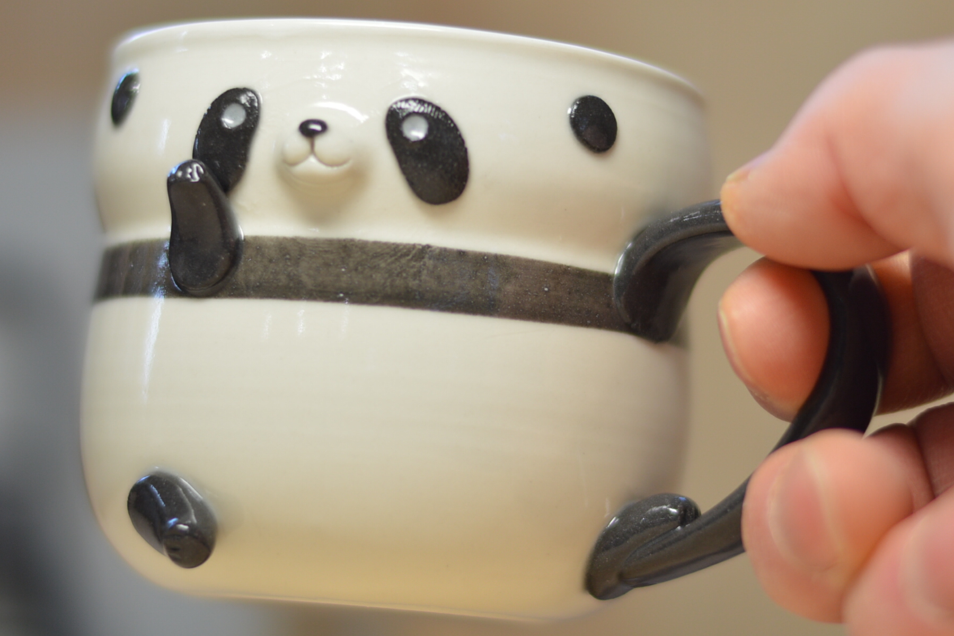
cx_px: 471
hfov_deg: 25.4
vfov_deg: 17.1
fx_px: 2120
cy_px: 298
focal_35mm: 80
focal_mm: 50
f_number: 1.8
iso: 100
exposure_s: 1/200
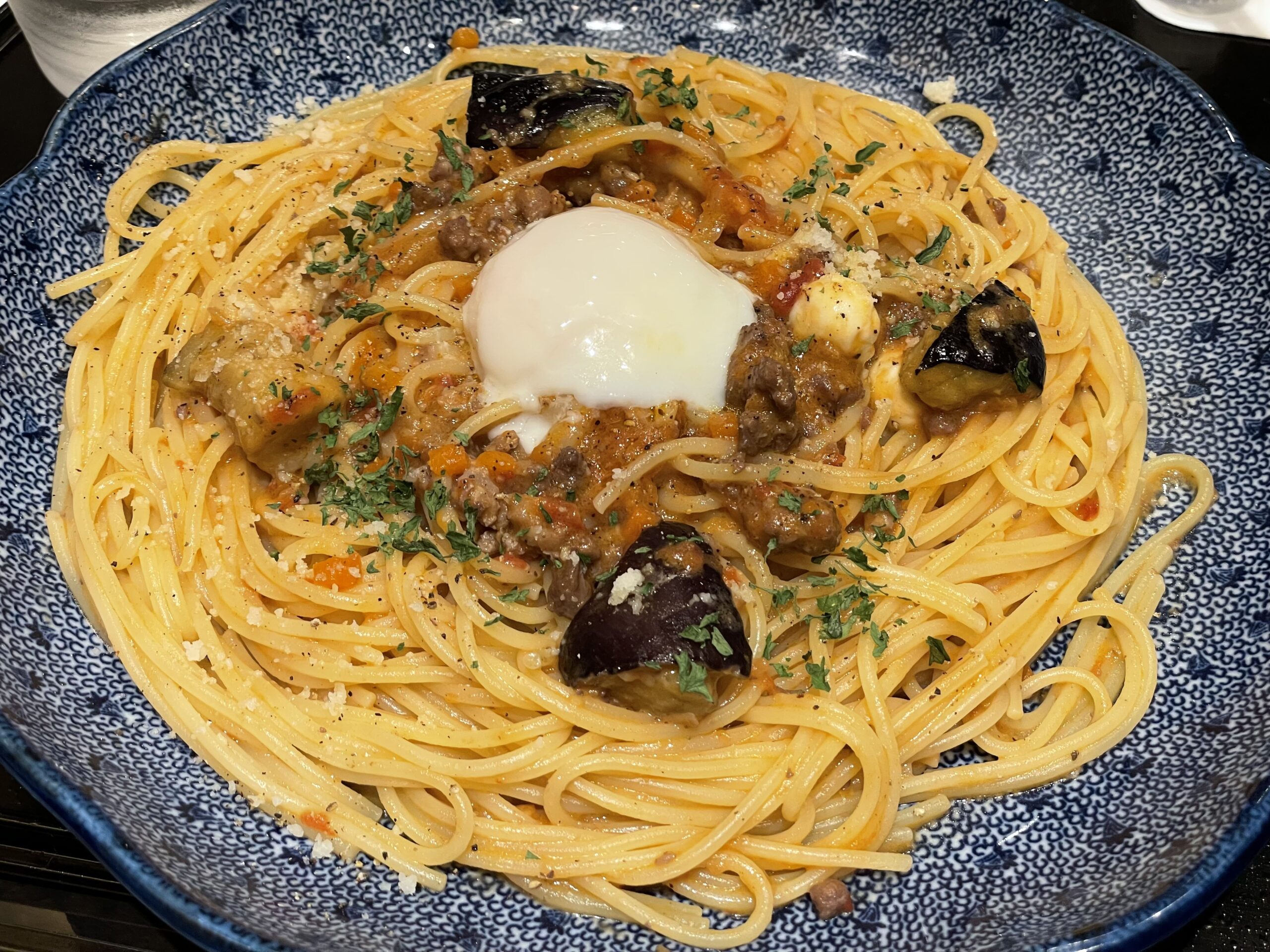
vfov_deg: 28.0
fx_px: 1908
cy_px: 476
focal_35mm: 52
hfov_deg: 36.8
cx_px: 635
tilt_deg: -52.3
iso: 125
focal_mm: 6
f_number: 2
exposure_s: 1/100
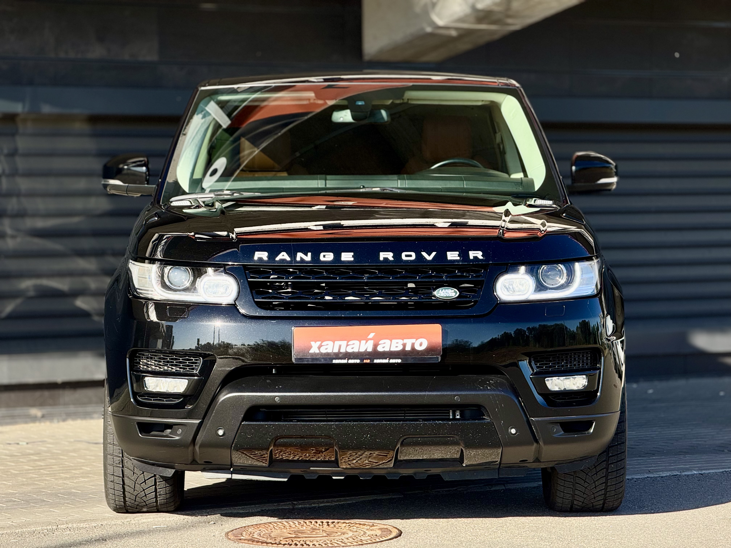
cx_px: 366
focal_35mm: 120
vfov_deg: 12.3
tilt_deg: -0.5
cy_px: 274
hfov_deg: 16.4
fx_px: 2534
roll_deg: +1.1
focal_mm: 15.66
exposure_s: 1/576
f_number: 2.8
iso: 50
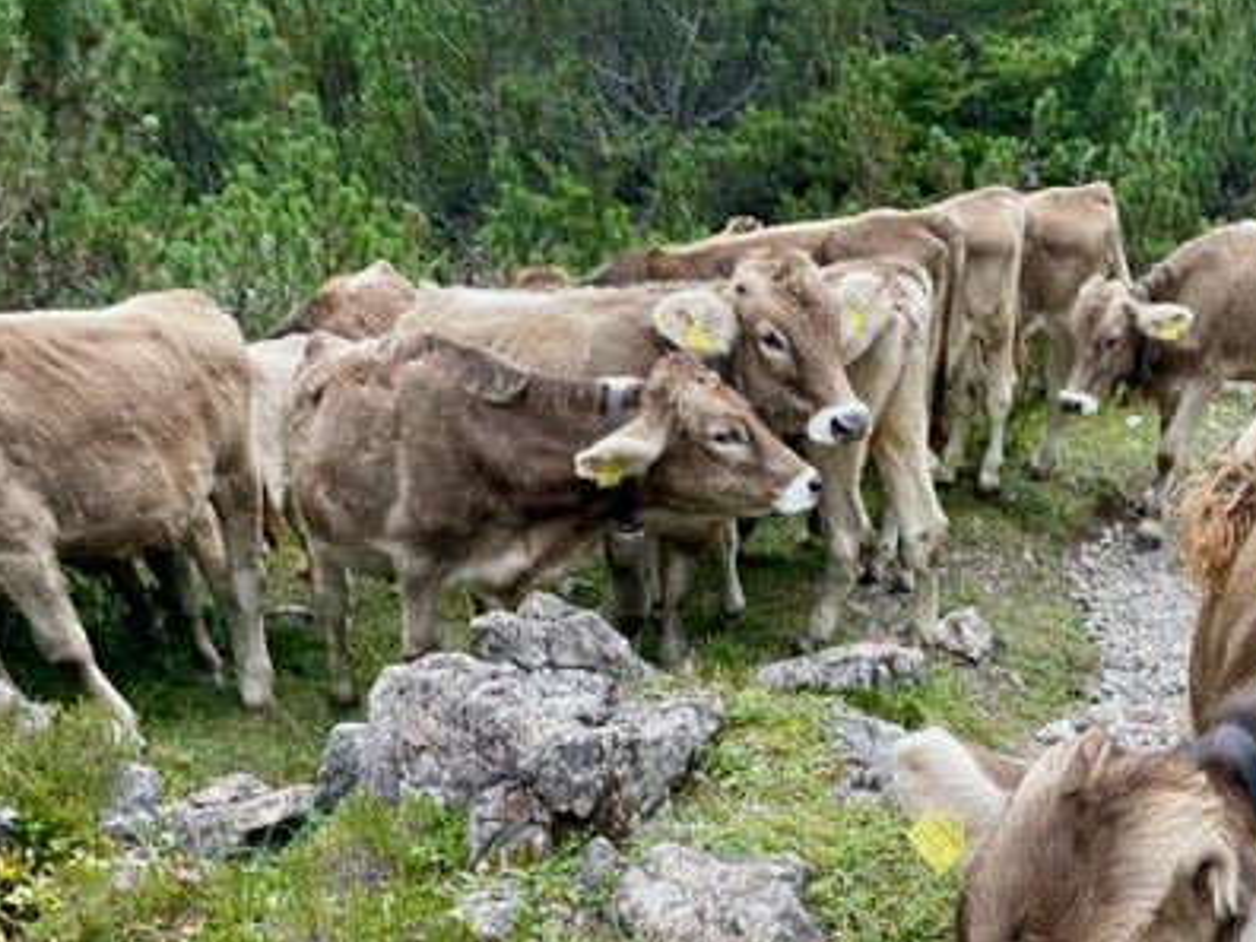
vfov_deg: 33.6
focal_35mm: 42
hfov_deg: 43.7
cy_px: 720
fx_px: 1524
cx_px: 898
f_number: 1.6
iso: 64
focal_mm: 4.2
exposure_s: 1/121
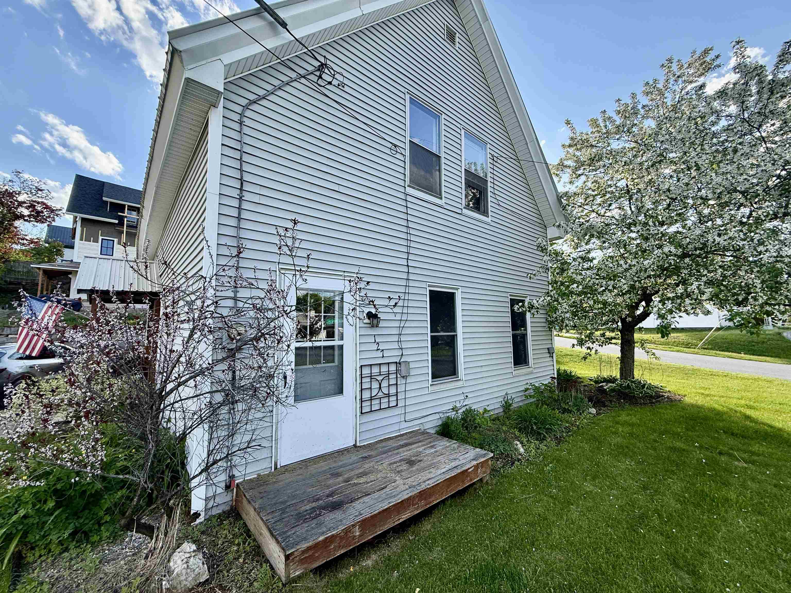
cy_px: 296
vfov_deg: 85.7
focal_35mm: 14
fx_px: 320
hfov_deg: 102.1
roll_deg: +0.7
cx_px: 396
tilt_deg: +6.8
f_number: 2.2
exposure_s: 1/579
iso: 64
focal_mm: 2.22
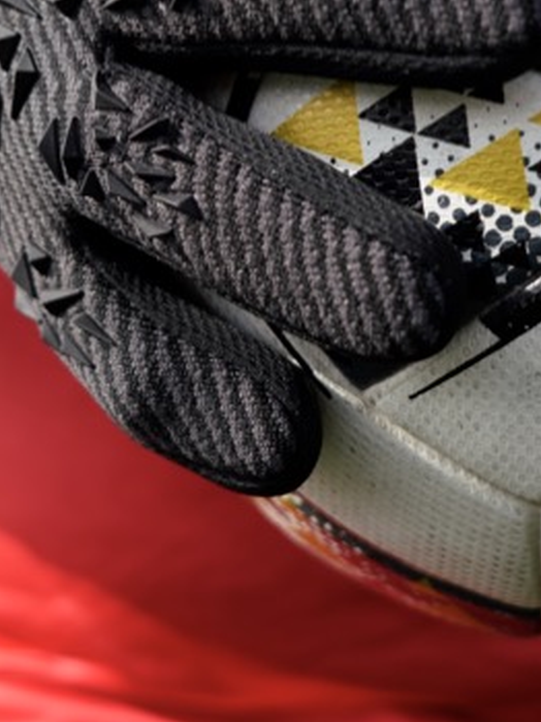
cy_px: 196
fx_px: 1836
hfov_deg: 16.8
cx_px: 255
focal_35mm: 88
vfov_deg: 22.1
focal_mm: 50
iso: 125
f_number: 5.6
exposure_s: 1/400
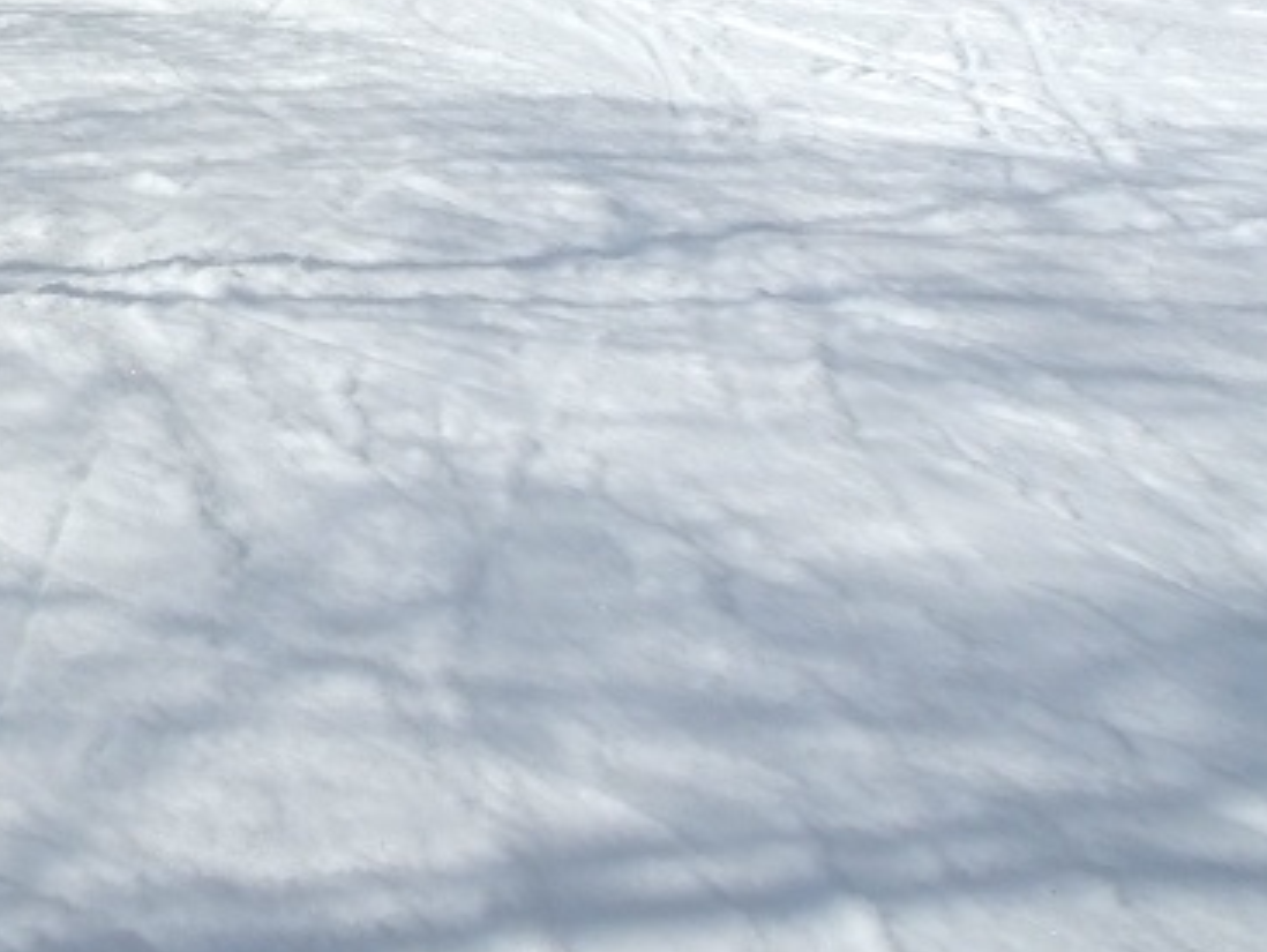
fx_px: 2161
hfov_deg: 31.0
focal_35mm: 59
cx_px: 93
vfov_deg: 23.6
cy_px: -50
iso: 80
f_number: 3.5
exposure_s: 1/2000
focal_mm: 4.1
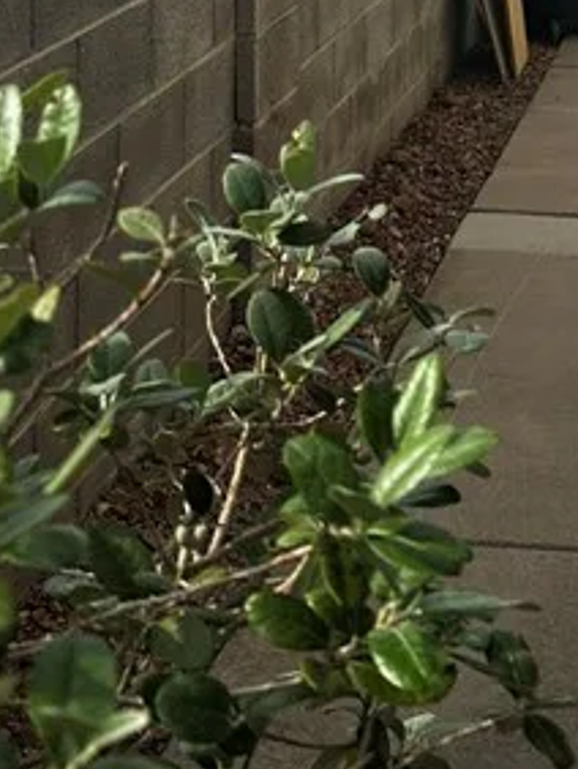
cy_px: -166
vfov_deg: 20.9
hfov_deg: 16.6
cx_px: 597
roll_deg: -0.9
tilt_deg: -6.8
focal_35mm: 87
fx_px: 1934
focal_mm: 6.86
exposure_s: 1/4348
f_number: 1.78
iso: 80
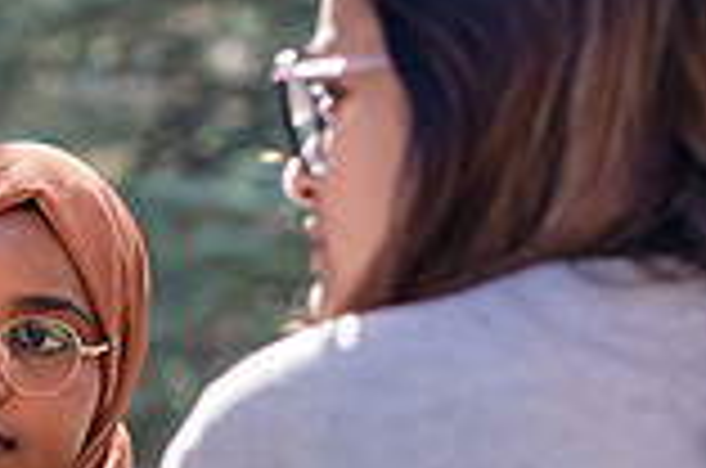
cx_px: -148
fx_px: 5656
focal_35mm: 289
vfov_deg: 4.7
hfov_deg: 7.1
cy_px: 349
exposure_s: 1/320
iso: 160
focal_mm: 78
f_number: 4
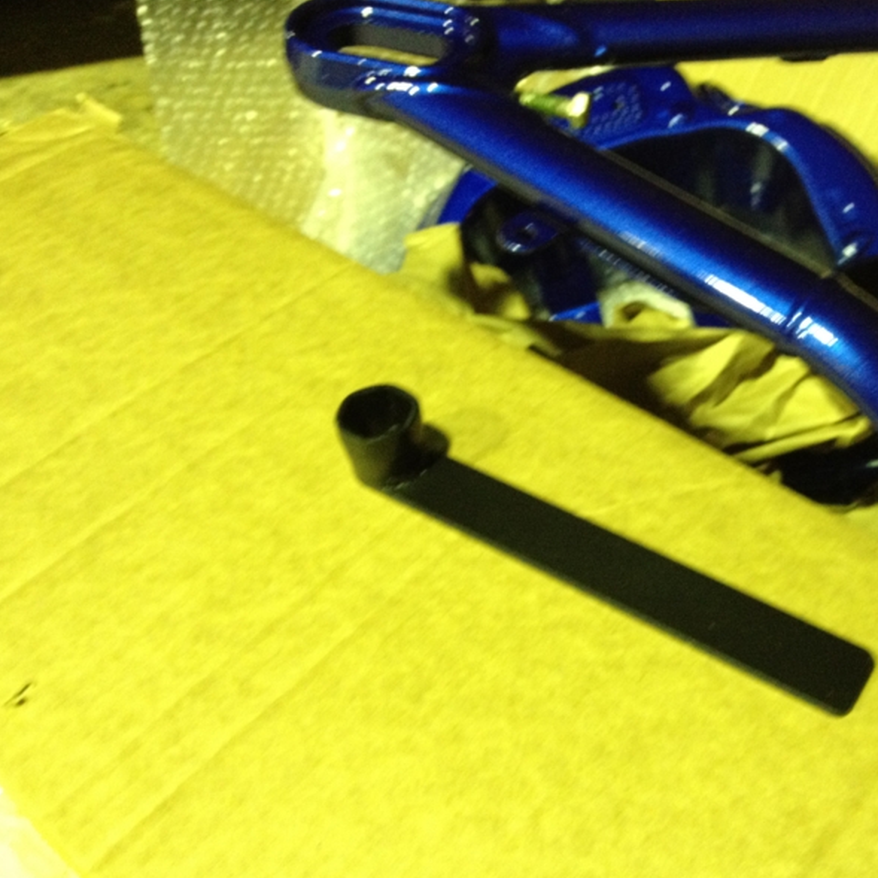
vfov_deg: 40.0
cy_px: 443
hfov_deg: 39.5
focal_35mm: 42
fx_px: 1205
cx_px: 587
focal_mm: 4.28
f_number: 2.4
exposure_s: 1/20
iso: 320
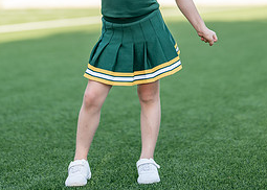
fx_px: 902
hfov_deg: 16.8
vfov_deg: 11.9
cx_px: 141
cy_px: -21
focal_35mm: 119
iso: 100
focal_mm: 50
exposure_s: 1/1250
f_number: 1.2
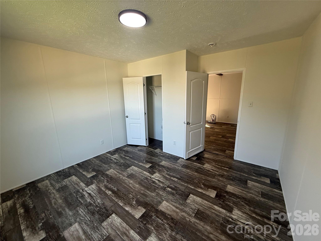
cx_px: 160
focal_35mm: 14
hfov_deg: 102.1
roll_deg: +0.7
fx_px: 130
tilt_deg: -12.7
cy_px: 120
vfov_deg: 85.7
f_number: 2.2
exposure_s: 1/120
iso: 200
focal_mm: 2.22
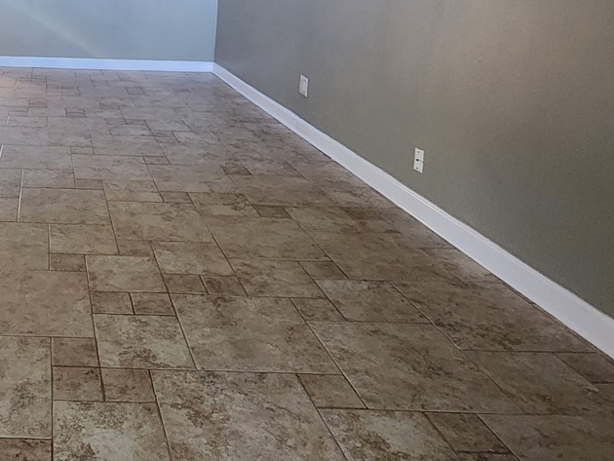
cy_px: 21
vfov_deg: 39.0
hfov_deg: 47.9
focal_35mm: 33
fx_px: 586
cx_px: 31
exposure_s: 1/60
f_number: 2.2
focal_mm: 2.2
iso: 320
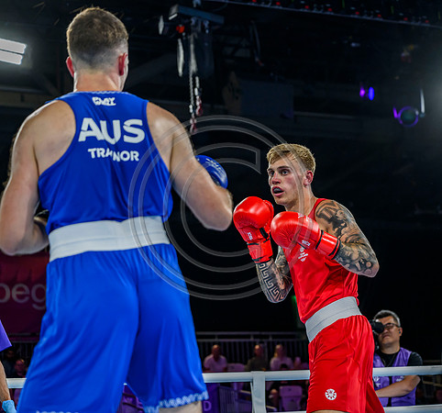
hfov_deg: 23.4
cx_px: 273
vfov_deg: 21.9
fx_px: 1066
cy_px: 206
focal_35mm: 76
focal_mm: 62
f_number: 3.2
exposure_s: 1/1600
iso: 2000
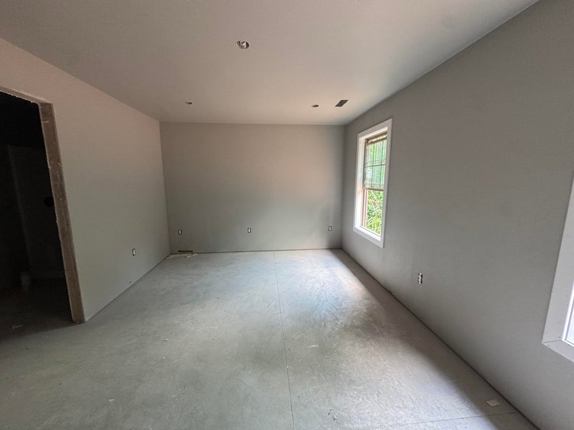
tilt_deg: -9.6
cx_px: 287
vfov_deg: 85.7
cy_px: 215
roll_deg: +2.7
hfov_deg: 102.1
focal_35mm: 14
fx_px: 232
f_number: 2.2
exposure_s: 1/99
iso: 200
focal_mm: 2.22
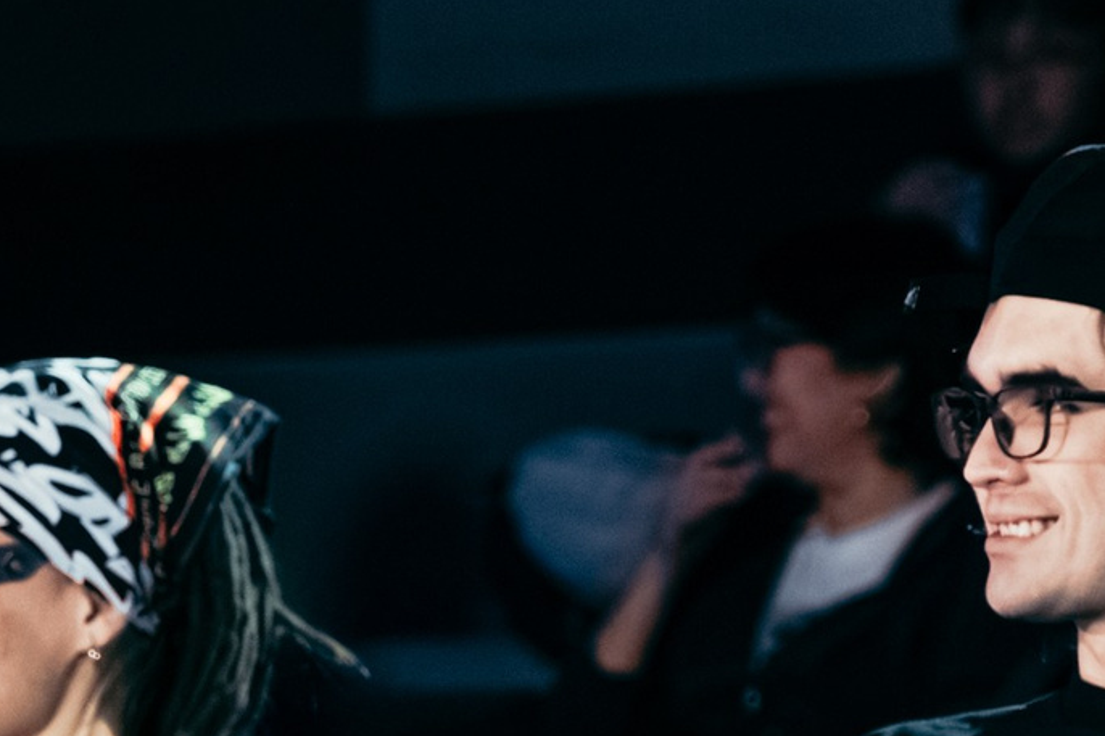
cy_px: 1053
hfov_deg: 6.3
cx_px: 839
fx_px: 10095
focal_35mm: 329
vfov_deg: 4.2
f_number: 2.8
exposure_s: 1/800
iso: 3200
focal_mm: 70
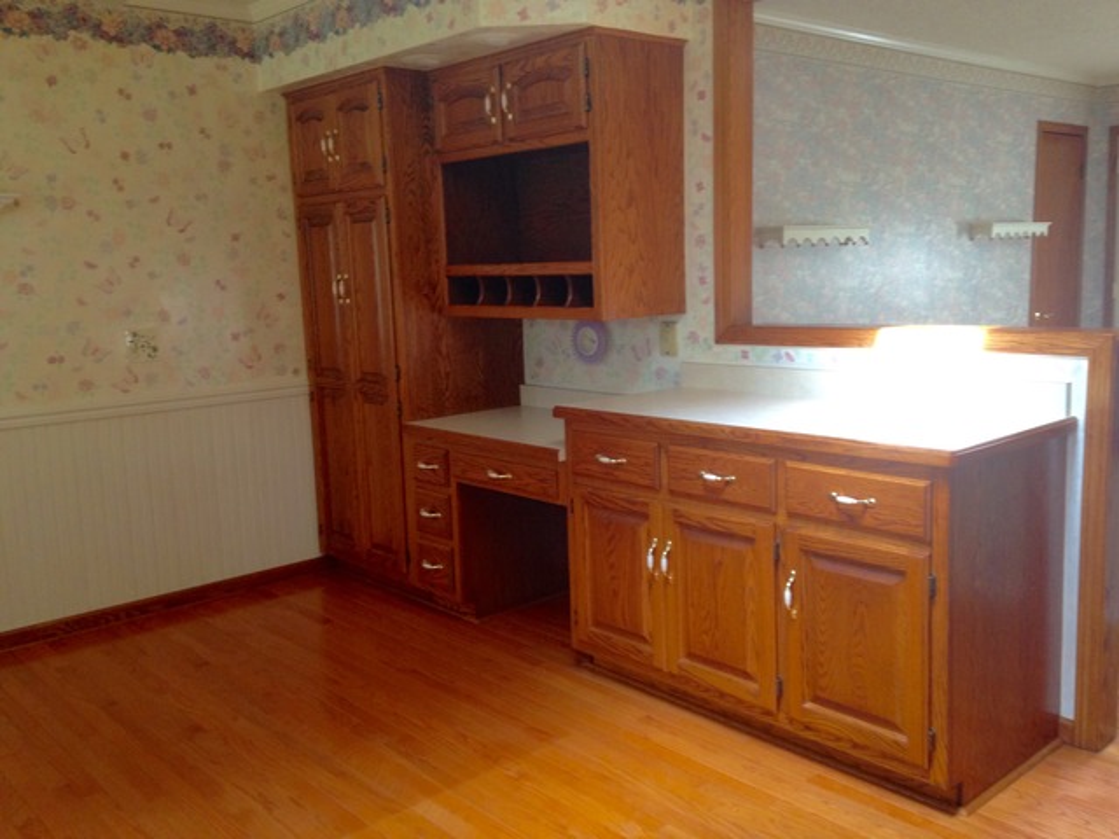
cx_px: 560
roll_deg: -0.3
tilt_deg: -8.6
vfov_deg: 42.9
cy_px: 420
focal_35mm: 33
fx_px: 1067
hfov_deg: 55.4
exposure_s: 1/20
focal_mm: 4.12
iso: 100
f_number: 2.4
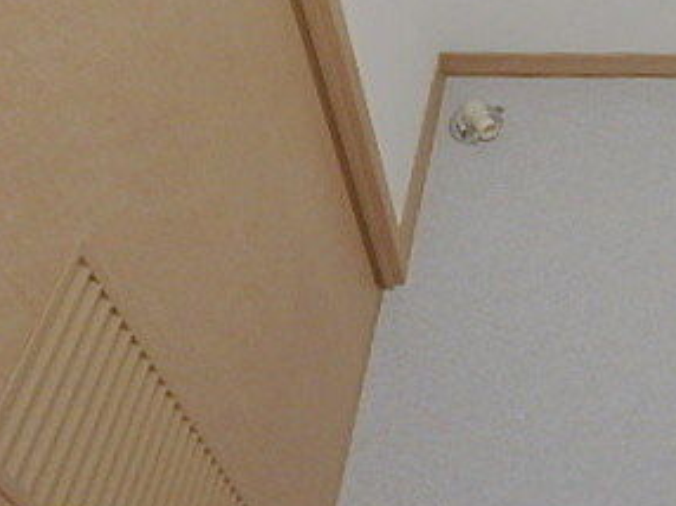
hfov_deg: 35.9
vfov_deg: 28.1
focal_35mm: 47
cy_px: -50
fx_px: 917
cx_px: 697
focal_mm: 3.7
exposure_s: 1/30
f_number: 3.5
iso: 320
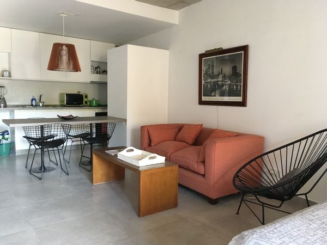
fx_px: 274
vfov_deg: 48.2
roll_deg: -0.7
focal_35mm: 29
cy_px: 122
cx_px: 164
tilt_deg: -6.7
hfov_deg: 61.7
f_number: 2.2
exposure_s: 1/33
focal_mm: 4.15
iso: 200
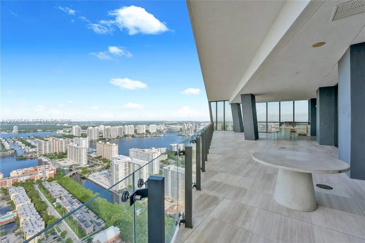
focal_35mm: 15
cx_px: 182
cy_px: 122
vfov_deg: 77.3
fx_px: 152
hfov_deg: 100.4
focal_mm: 15
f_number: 9
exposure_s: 1/200
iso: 100
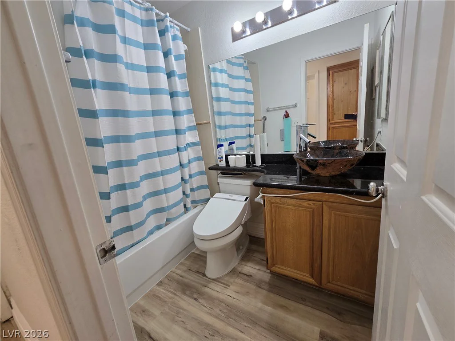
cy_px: 170
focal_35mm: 13
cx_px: 228
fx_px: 171
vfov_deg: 89.9
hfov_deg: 106.2
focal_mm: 2.2
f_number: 2.2
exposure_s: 1/60
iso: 80
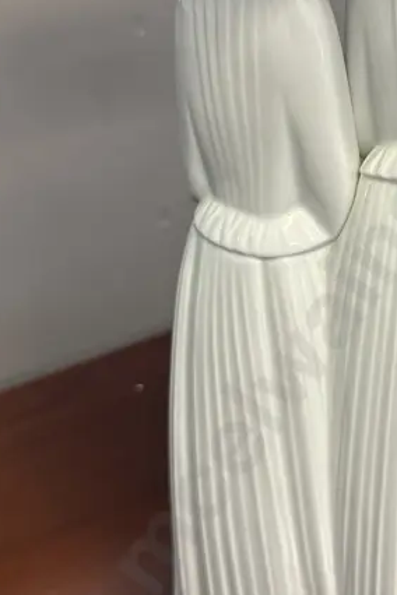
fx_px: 992
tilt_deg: -29.0
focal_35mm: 60
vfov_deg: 33.2
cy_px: 223
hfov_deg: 21.7
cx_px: 404
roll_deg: -0.1
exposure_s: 1/100
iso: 160
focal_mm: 6.86
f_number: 1.78
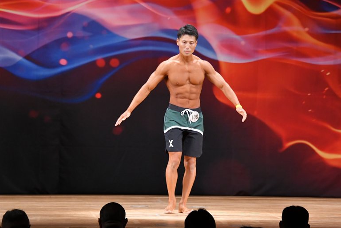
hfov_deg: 9.1
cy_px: 114
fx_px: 2150
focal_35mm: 227
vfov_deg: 6.1
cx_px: 172
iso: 3200
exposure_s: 1/400
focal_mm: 150
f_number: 5.6
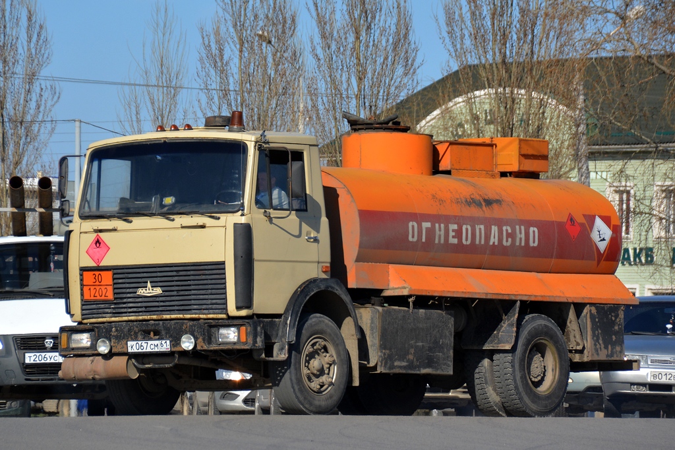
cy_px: 225
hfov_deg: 7.4
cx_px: 338
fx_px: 5201
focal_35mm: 278
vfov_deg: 4.9
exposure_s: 1/1600
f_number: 7.1
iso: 400
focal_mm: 185
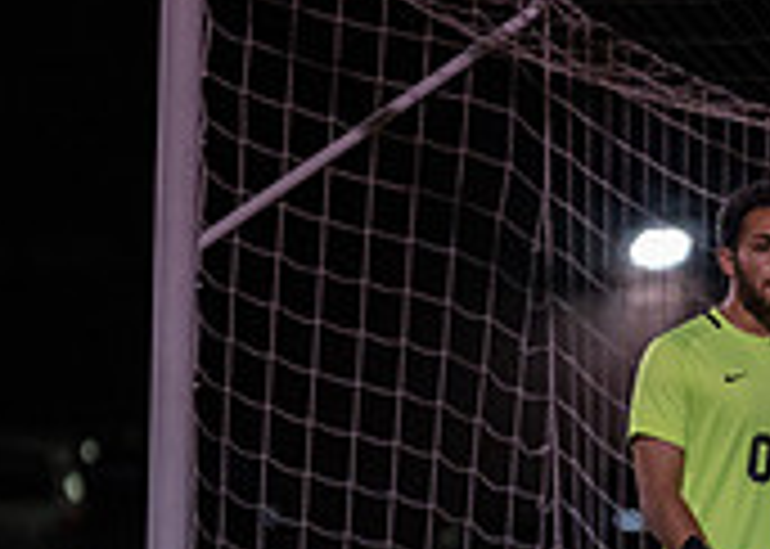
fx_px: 16461
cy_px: 504
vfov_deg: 1.9
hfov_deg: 2.7
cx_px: 802
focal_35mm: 753
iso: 2500
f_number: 2.8
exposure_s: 1/1000
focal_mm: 200
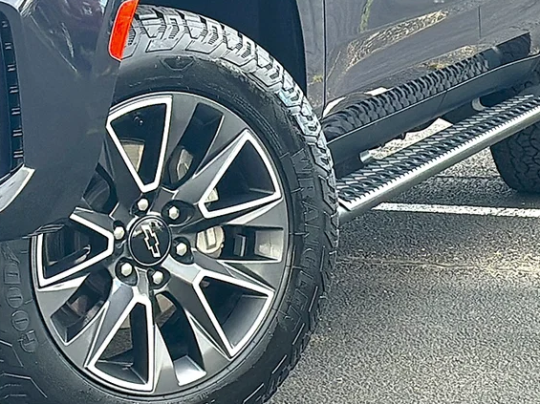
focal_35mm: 124
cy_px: 239
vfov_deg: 11.9
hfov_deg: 15.9
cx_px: 297
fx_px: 1933
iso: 80
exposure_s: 1/229
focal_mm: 6.86
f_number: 1.78
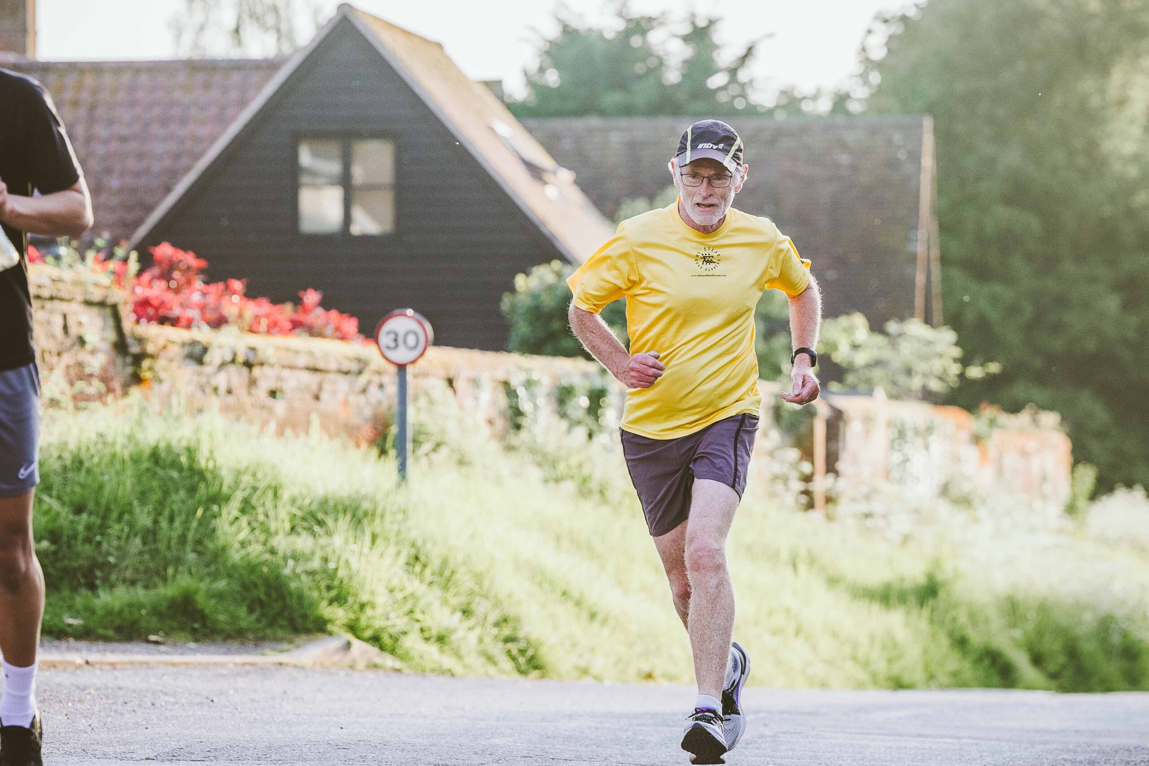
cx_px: 574
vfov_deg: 6.5
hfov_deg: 9.8
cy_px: 383
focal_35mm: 210
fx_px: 6702
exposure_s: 1/1250
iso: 500
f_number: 3.5
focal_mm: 140
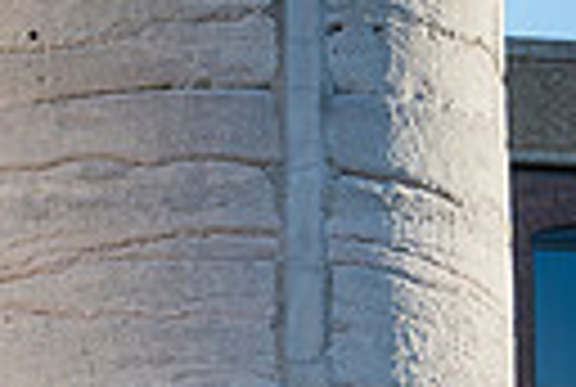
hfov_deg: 10.2
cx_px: -416
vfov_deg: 6.9
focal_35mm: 191
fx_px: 3063
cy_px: 819
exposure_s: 1/640
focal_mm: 40
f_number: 4
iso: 250
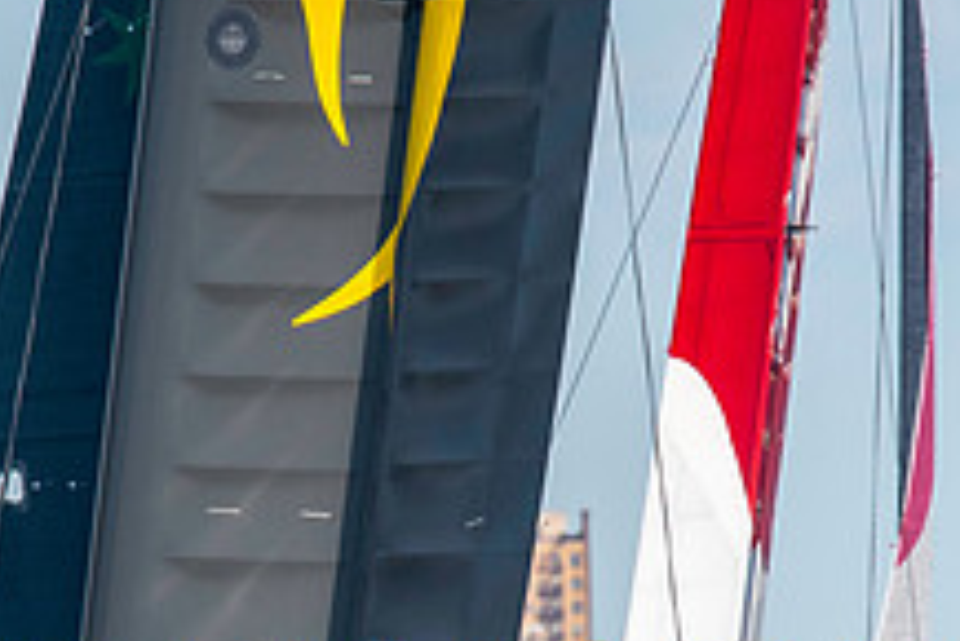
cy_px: 737
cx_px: 314
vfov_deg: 0.8
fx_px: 48030
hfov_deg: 1.1
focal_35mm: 1800
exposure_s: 1/2000
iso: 500
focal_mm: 420
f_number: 5.6
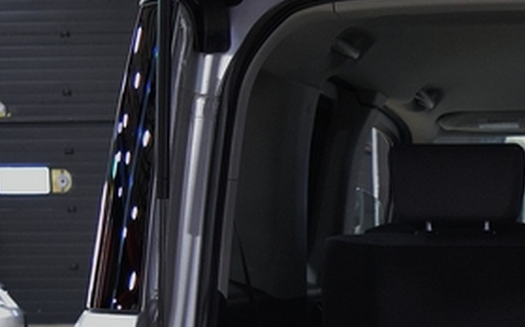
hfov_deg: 19.2
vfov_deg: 12.6
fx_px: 1444
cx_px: 662
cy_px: 399
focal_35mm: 101
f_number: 3.5
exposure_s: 1/60
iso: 2800
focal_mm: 18
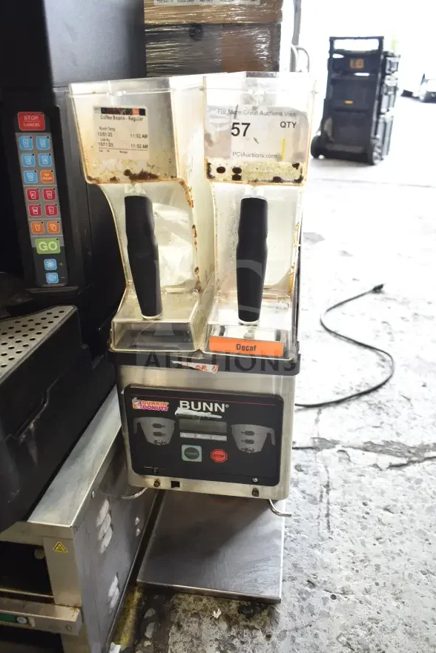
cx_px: 219
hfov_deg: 46.4
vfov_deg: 65.4
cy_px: 319
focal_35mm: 28
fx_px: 508
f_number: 3.5
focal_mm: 18
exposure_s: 1/40
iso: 200
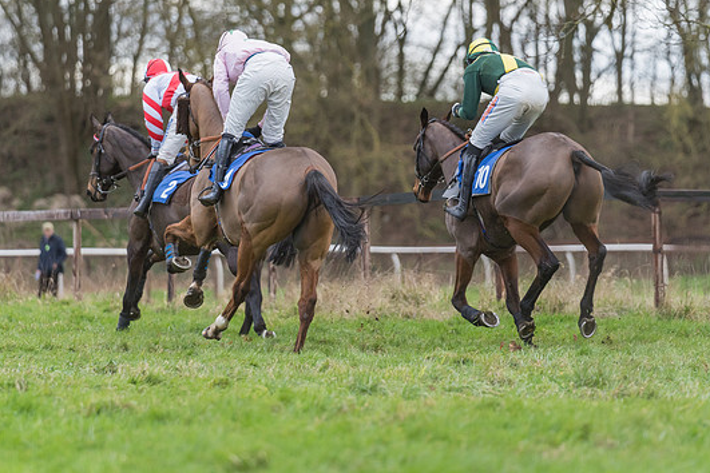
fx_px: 5837
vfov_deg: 4.6
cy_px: 168
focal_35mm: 296
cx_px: 364
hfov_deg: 7.0
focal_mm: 178
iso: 1000
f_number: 2.8
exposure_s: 1/1000
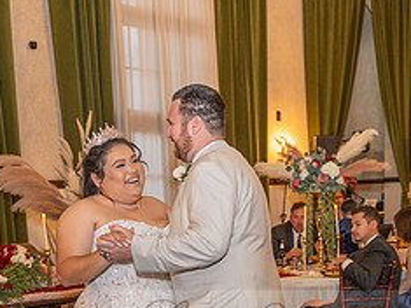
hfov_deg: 33.6
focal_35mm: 57
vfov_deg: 24.1
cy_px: 332
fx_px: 676
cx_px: 264
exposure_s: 1/125
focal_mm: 24
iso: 1600
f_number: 2.8
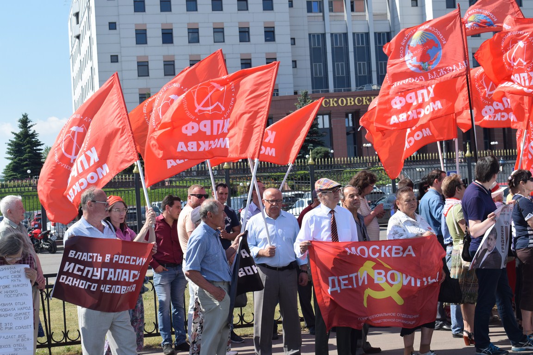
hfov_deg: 29.2
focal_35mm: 69
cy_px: 178
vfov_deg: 19.7
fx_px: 1022
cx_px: 266
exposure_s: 1/320
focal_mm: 46
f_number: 9
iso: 200
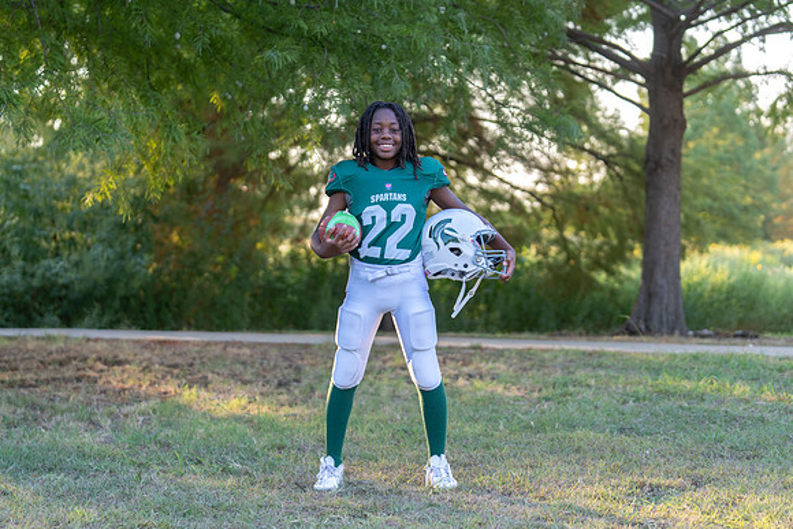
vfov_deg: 18.2
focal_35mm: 75
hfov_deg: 27.0
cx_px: 386
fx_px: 1653
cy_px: 268
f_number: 2.8
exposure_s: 1/320
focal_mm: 70
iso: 250
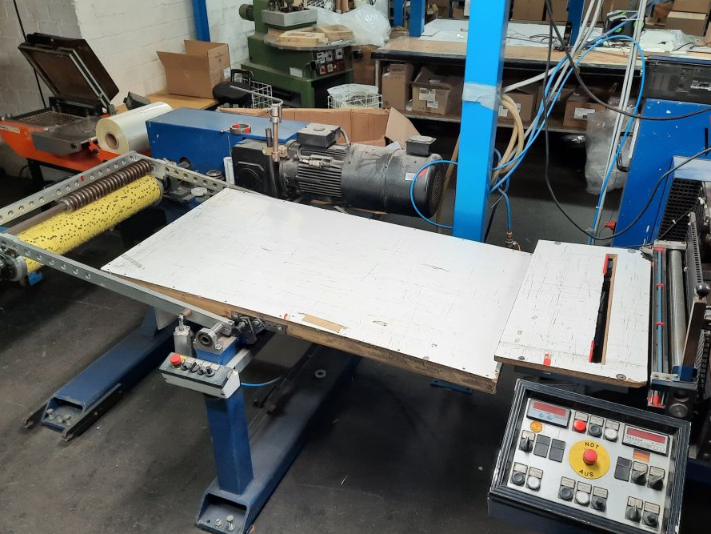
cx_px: 367
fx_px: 616
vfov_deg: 46.8
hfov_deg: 59.9
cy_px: 291
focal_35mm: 30
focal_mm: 4.6
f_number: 2
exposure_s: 1/50
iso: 160
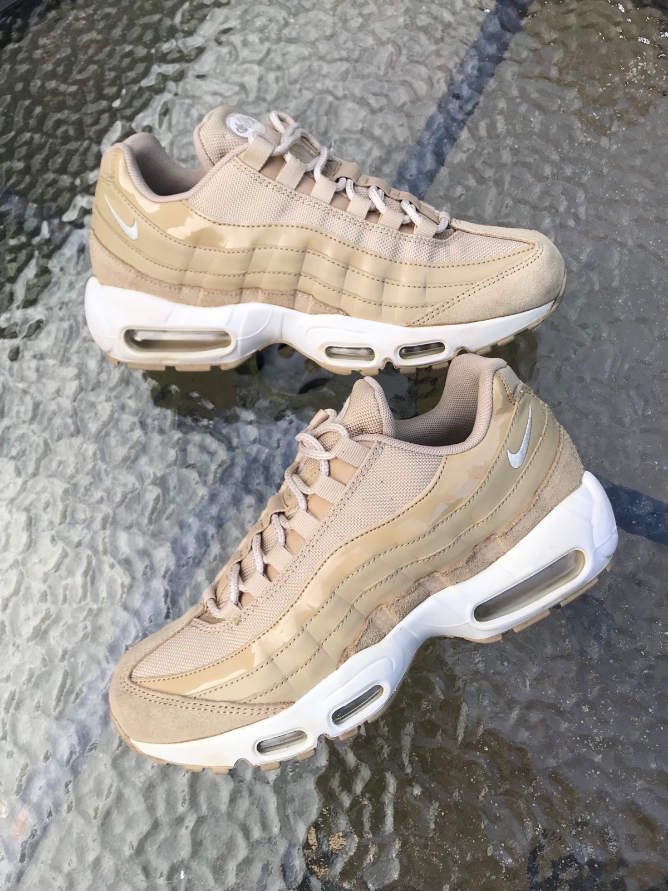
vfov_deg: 63.4
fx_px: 720
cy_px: 446
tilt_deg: -71.6
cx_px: 334
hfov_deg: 49.7
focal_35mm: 28
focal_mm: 3.99
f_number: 1.8
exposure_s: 1/399
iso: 20
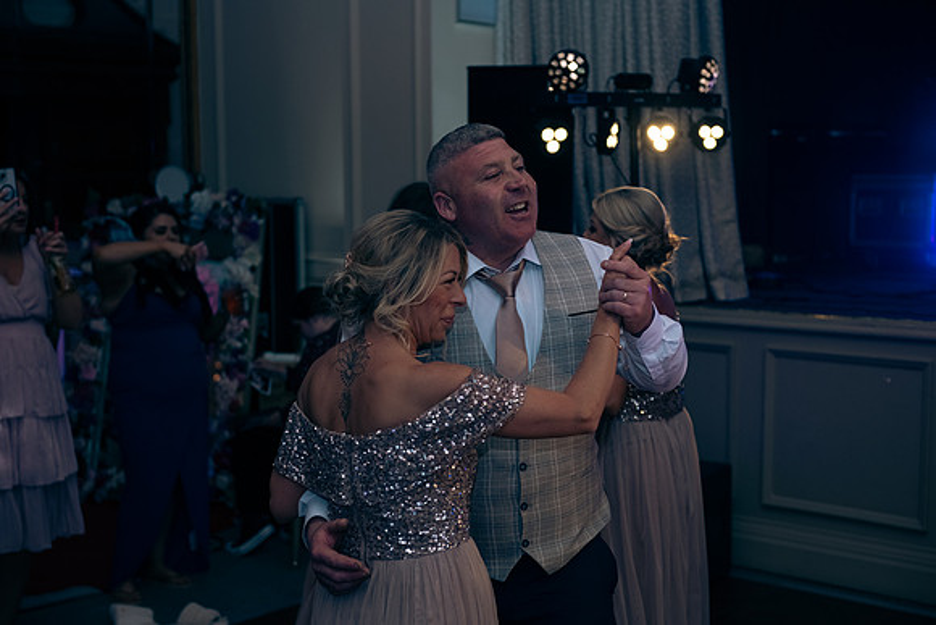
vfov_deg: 24.2
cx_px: 468
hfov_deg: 35.6
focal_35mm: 56
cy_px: 312
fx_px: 1456
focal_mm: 56
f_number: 3.5
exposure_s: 1/160
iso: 640
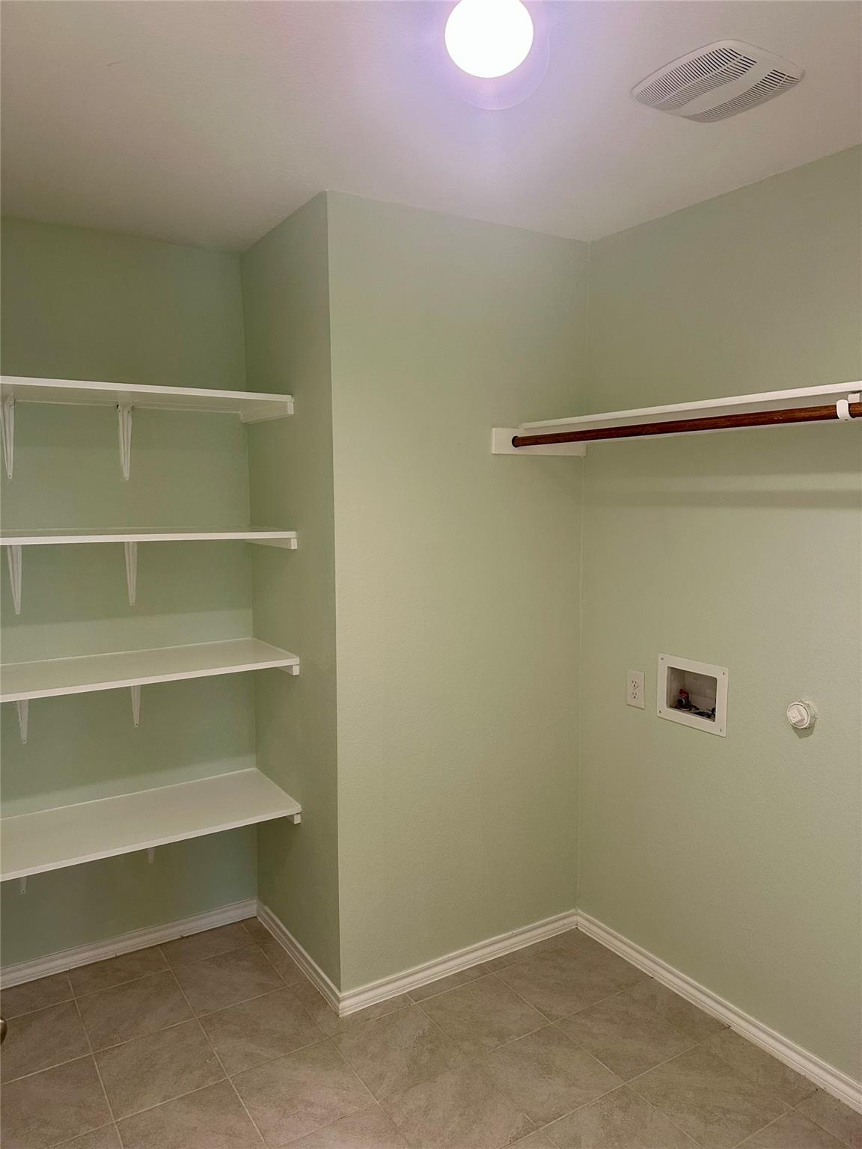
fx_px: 797
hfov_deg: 56.8
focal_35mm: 24
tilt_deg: -5.4
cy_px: 574
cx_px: 431
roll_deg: -0.5
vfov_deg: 71.6
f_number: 1.78
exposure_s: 1/120
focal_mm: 6.86
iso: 200
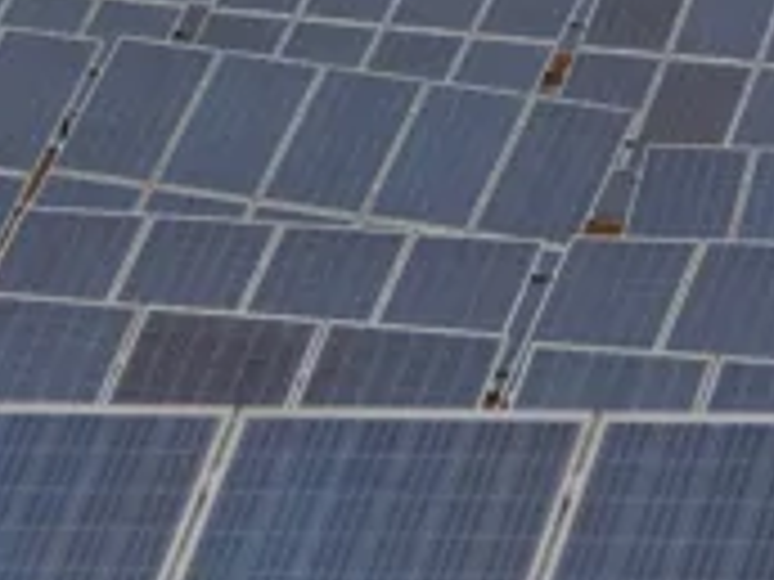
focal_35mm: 427
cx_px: 135
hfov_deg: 4.6
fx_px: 9548
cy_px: -108
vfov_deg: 3.5
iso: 320
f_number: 4
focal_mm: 102
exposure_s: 1/320
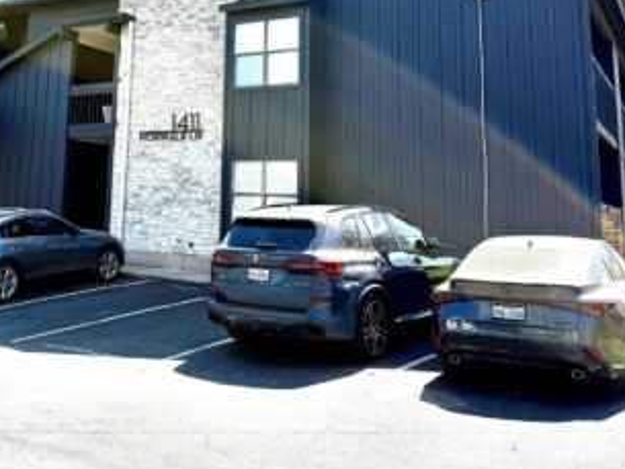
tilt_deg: +10.8
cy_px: 74
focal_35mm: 42
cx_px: 167
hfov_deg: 43.5
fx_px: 759
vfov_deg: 33.1
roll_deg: -1.6
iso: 80
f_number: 1.78
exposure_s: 1/3279
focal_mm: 6.76
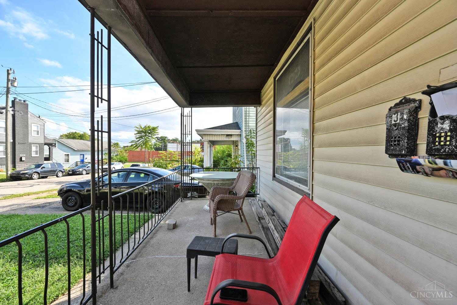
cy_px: 152
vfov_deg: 81.2
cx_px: 228
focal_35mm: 14
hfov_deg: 104.3
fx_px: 178
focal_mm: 14
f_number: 7.1
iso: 100
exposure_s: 1/160
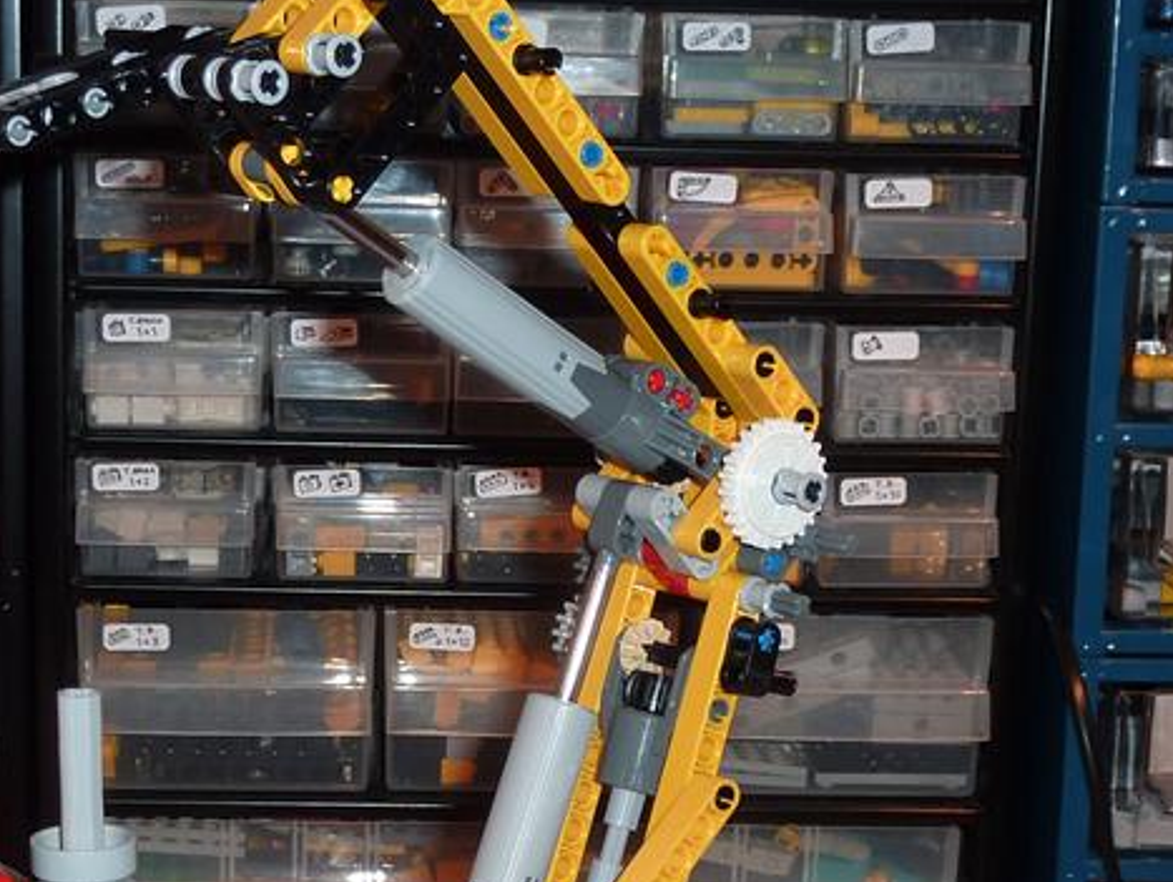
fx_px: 3120
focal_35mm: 92
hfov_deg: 21.3
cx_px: 477
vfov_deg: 15.9
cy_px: 797
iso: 100
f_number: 3.7
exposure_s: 1/30
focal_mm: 6.9
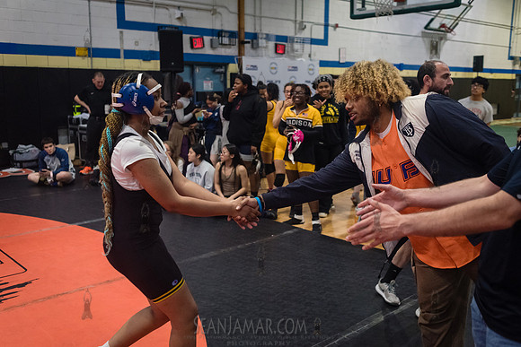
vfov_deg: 37.9
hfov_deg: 54.4
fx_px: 507
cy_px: 174
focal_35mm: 35
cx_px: 260
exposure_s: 1/400
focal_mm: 35
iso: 5000
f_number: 3.2
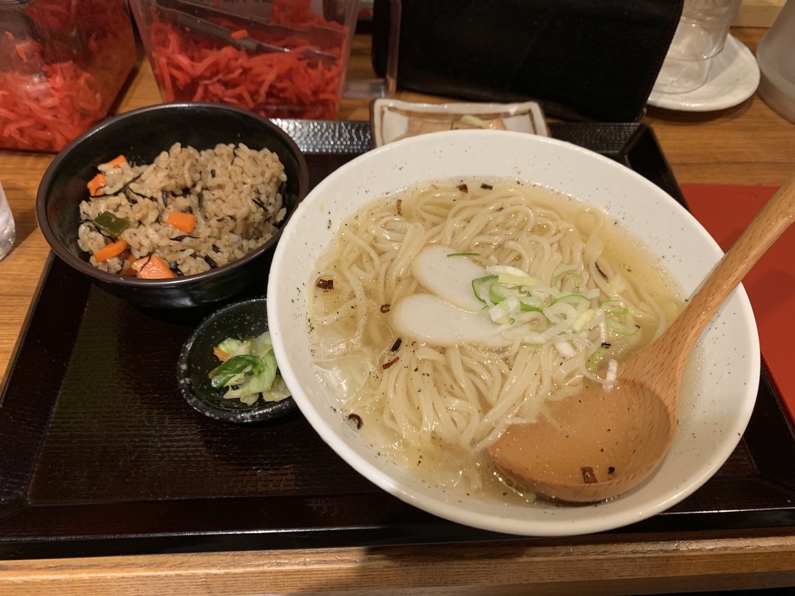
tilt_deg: -51.2
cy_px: 298
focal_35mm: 26
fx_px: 597
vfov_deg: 53.1
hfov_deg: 67.3
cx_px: 398
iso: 200
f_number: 1.8
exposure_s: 1/50
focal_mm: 4.25
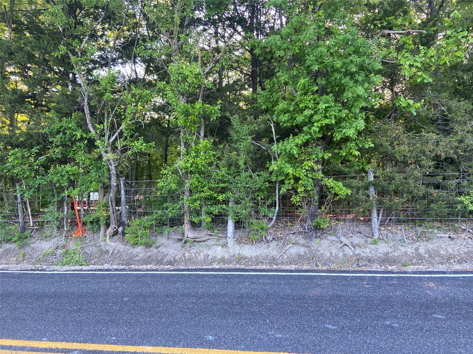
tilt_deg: +0.1
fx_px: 355
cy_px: 177
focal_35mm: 26
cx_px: 236
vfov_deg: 53.1
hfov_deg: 67.3
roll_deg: -0.2
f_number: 1.8
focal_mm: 4.25
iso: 100
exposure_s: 1/121
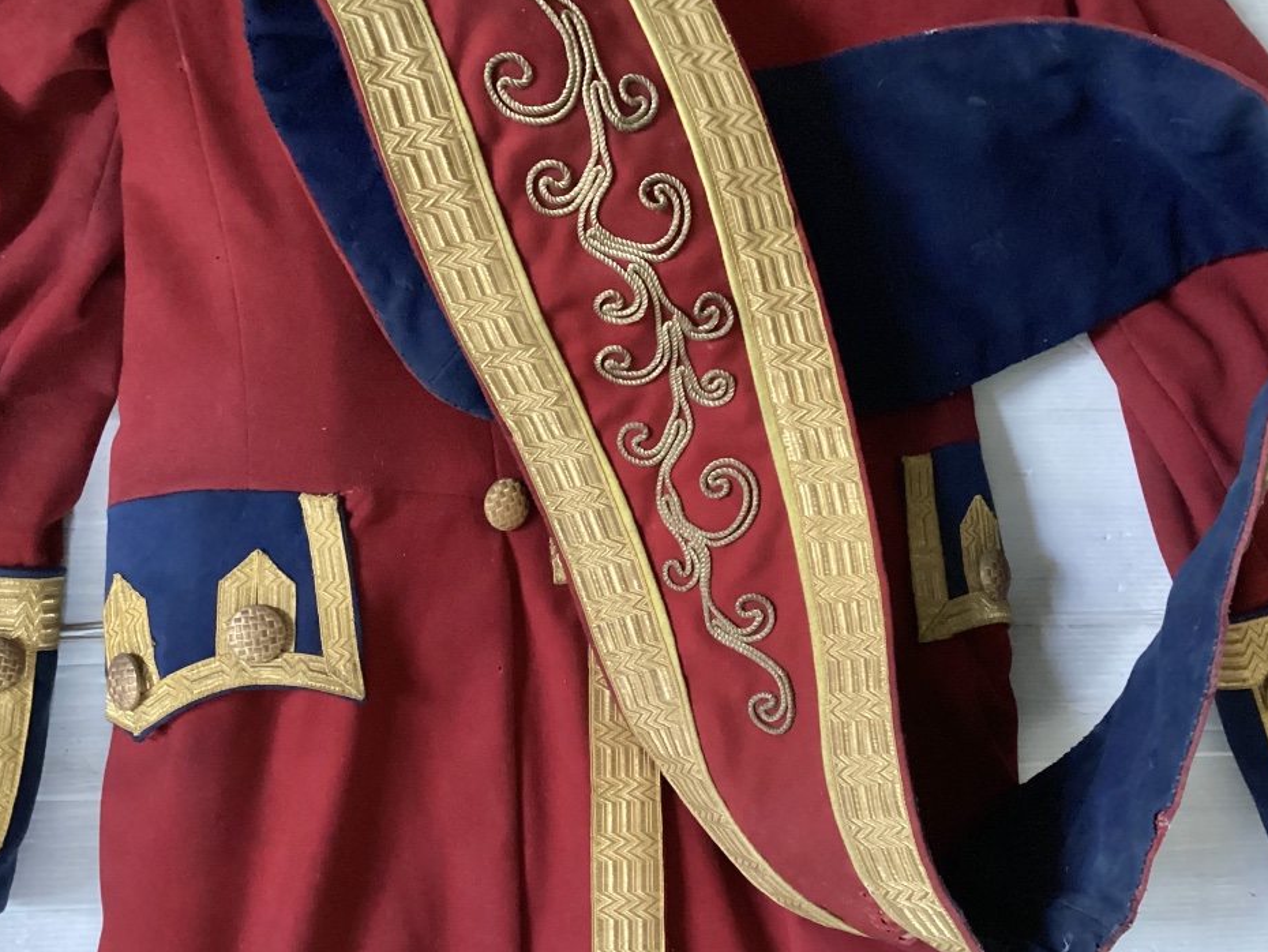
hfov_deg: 46.8
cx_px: 614
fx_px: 1466
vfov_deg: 35.9
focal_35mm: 40
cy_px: 540
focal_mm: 3.3
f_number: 2.4
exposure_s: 1/20
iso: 640
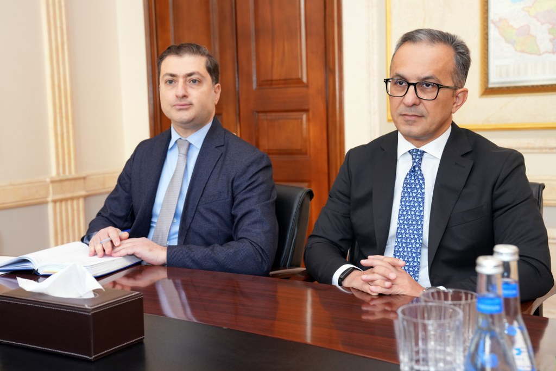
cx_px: 278
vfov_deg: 30.5
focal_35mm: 44
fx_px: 680
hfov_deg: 44.5
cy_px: 186
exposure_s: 1/160
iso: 1600
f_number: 4.5
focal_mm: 44
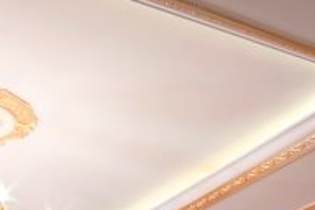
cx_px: 110
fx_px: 840
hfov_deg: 21.2
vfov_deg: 11.2
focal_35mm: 96
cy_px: 549
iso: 250
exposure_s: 1.3
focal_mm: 12
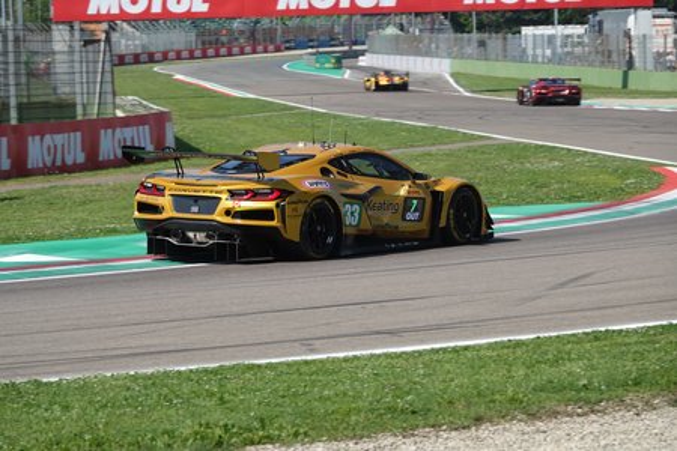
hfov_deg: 11.2
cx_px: 338
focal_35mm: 184
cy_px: 226
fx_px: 3460
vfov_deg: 7.5
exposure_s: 1/800
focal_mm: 67.46
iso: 100
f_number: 4.5
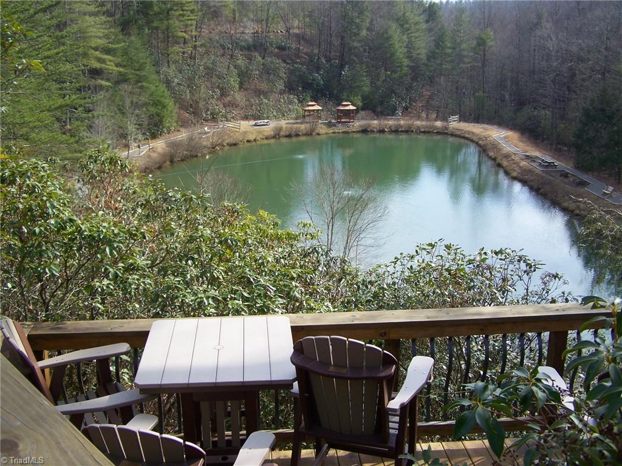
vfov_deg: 37.7
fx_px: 683
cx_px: 311
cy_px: 233
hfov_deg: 49.0
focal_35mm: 38
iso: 64
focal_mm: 6.3
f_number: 2.8
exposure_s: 1/400
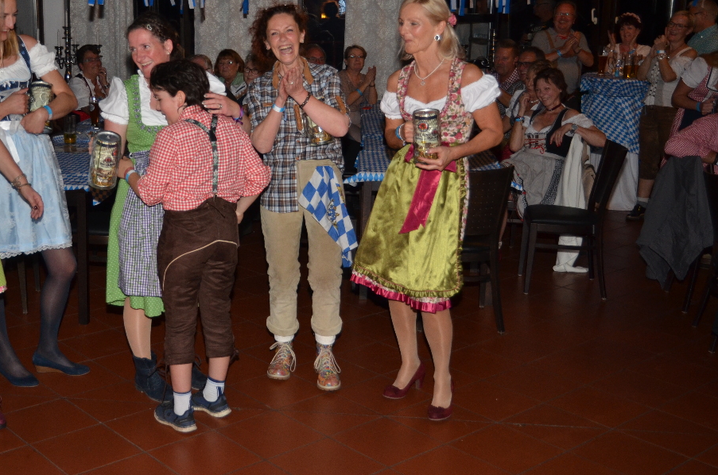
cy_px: 207
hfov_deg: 43.0
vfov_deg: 29.7
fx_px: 896
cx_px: 235
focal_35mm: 45
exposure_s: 1/60
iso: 800
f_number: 4
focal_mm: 22
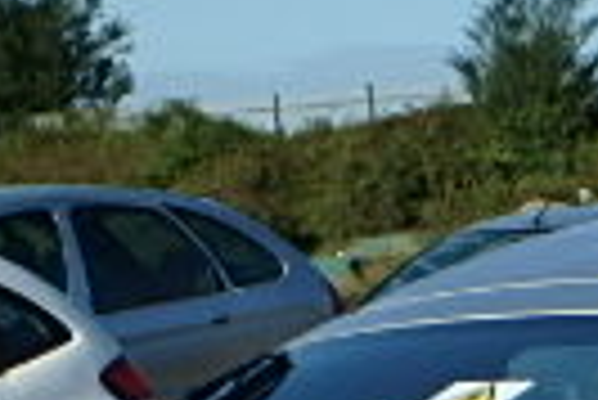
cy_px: 1007
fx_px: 2411
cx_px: 958
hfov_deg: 13.2
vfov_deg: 8.5
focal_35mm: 145
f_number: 7.6
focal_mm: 5.2
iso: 125
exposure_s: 1/400
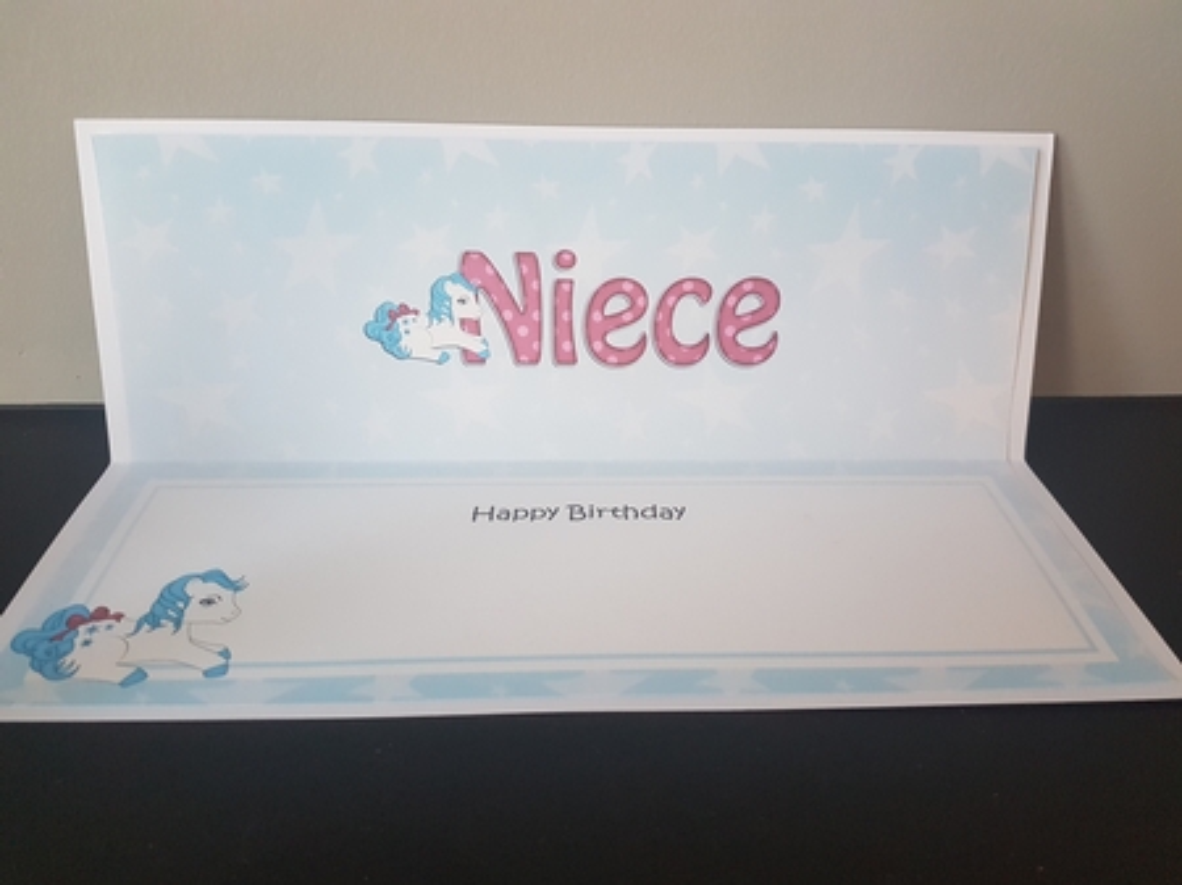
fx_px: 887
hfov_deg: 67.3
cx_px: 591
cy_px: 442
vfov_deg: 53.0
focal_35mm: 26
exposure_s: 1/50
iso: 160
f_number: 1.7
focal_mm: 4.2
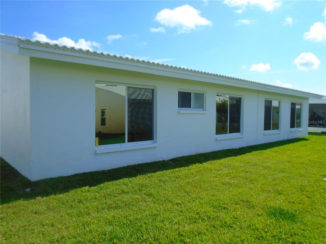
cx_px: 163
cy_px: 122
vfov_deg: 53.1
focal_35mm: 26
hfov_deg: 67.3
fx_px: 245
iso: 100
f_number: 8
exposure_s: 1/200
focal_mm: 4.6
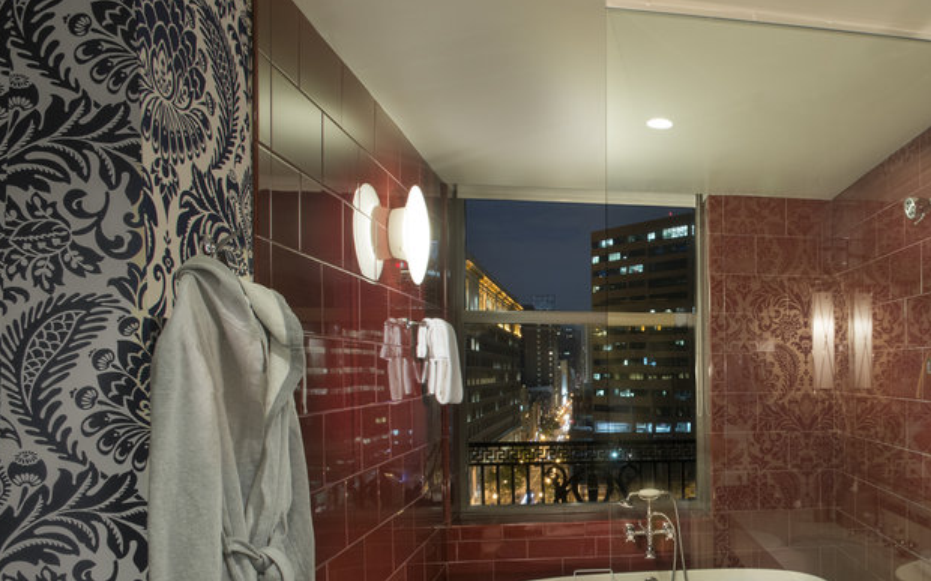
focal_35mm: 32
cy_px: 447
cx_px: 752
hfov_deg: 55.2
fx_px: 812
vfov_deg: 38.2
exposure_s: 1
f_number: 11
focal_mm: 19
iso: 400
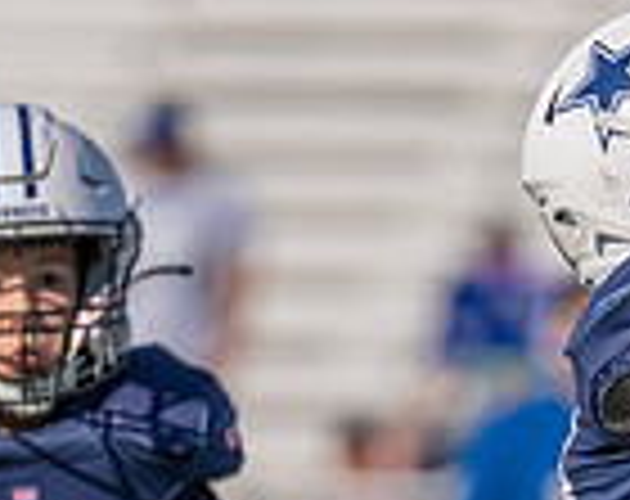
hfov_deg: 1.9
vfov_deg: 1.5
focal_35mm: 1048
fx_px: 19473
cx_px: 603
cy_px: 633
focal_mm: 200
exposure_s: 1/3200
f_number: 2.8
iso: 100
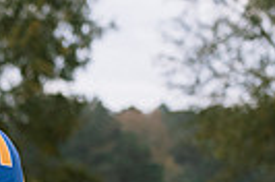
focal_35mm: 467
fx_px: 3559
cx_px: -113
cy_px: 349
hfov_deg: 4.4
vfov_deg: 2.9
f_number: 2.8
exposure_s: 1/5000
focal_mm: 95
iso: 200
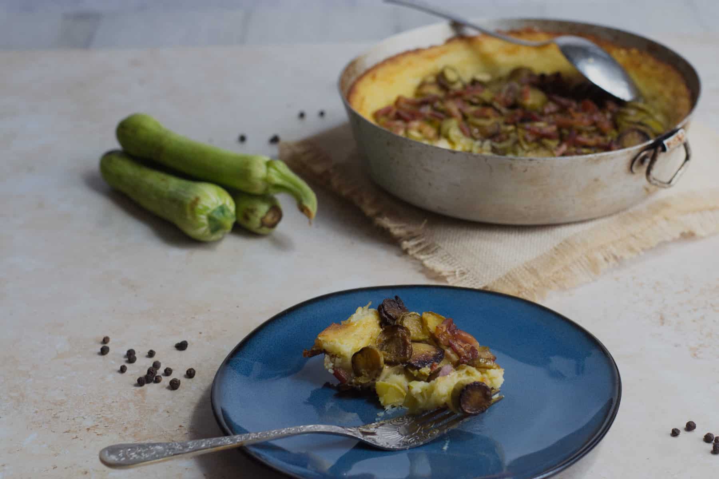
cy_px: 240
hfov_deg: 27.0
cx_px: 360
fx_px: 1498
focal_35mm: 75
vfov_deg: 18.2
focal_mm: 50
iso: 800
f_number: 4.5
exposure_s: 1/100
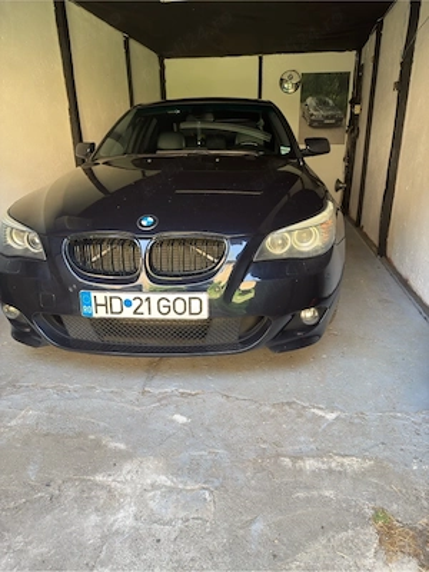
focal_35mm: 24
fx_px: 397
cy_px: 286
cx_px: 214
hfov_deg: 56.8
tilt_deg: -18.7
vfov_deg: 71.6
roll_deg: +0.7
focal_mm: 6.76
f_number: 1.78
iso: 100
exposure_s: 1/94
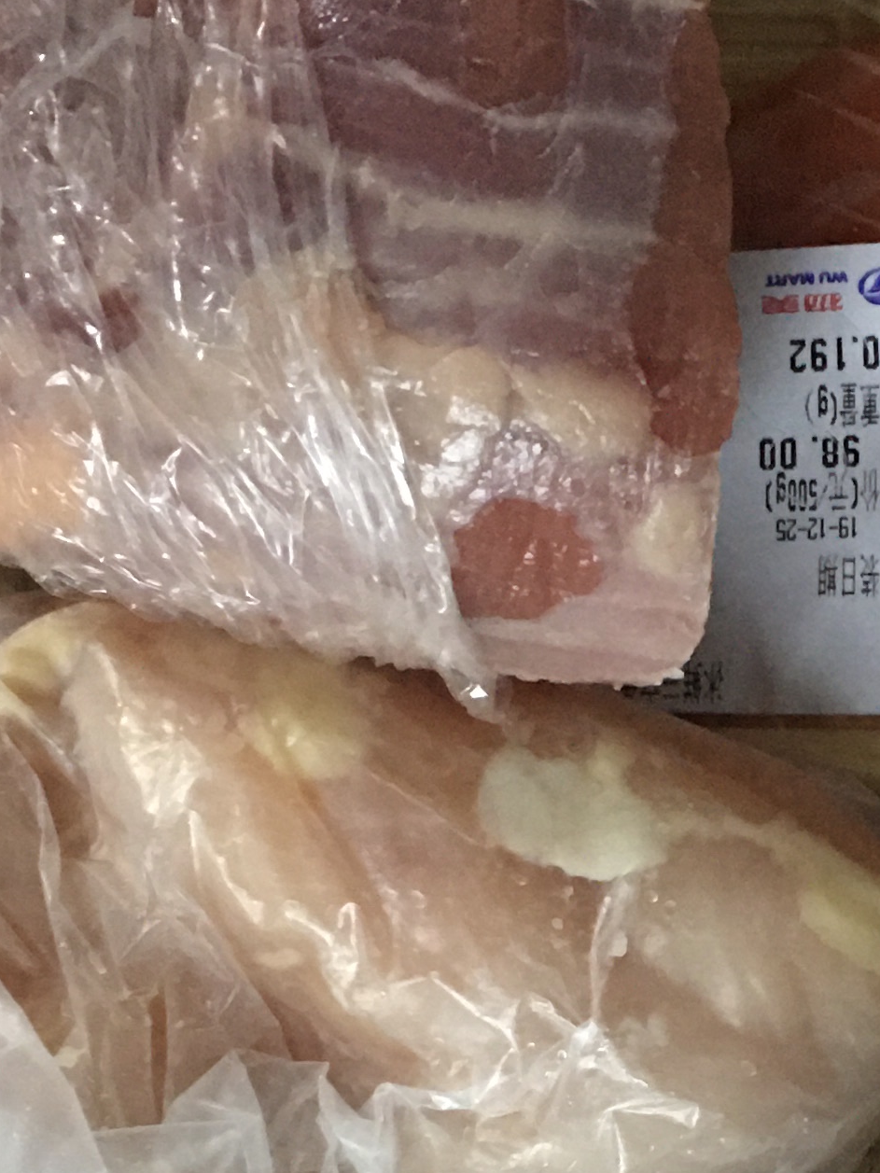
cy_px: 1313
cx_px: 898
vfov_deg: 20.1
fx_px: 3152
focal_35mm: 93
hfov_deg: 15.6
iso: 100
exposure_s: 1/4
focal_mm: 4.15
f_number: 2.2
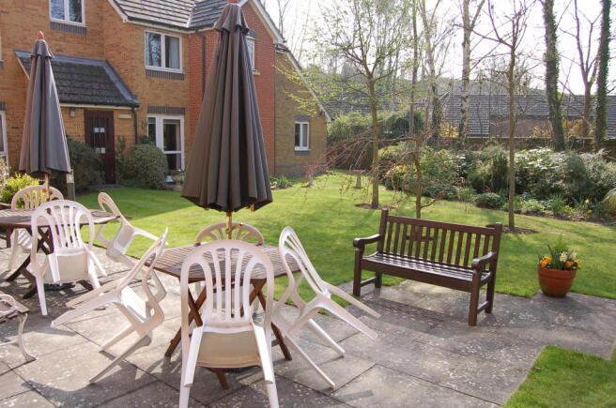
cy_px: 204
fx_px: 461
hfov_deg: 67.5
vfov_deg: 47.8
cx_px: 308
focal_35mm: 27
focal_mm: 18
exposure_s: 1/200
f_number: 7.1
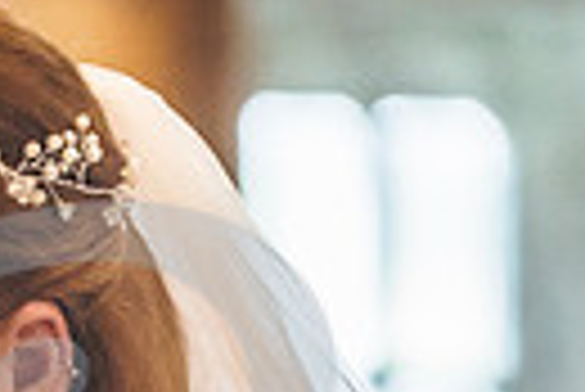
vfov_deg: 2.4
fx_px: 9452
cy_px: 759
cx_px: -378
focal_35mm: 581
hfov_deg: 3.5
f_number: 5.6
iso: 2000
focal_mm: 130
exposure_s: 1/200
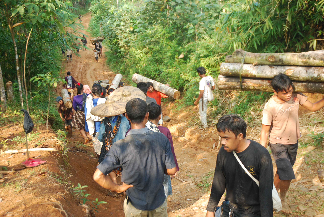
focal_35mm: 46
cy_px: 108
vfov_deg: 29.0
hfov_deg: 42.3
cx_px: 162
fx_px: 419
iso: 400
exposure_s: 1/250
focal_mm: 31
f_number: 4
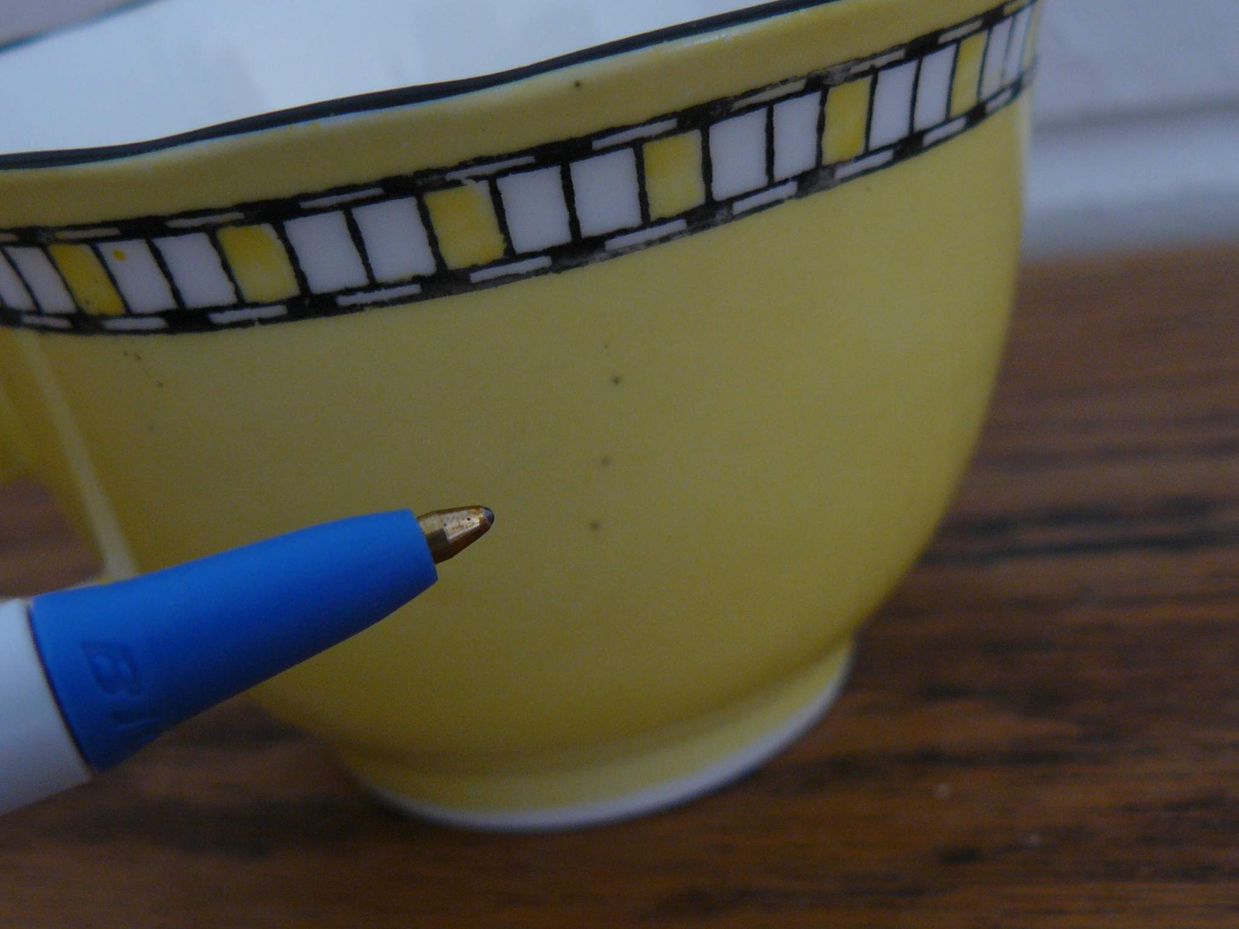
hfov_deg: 39.7
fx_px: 1718
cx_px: 620
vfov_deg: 30.3
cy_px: 464
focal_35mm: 48
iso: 125
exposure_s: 1/30
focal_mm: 6
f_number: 2.8
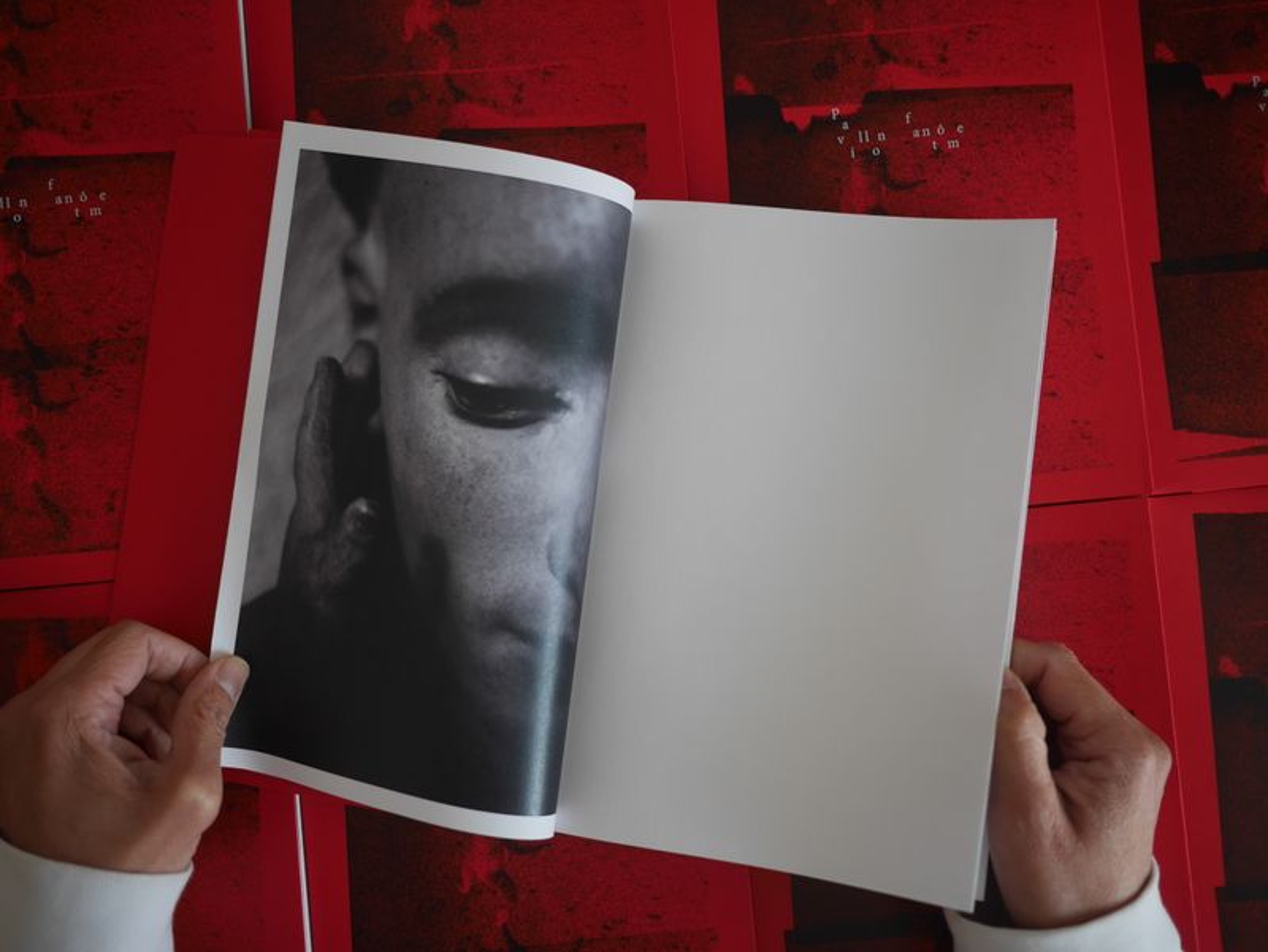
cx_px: 634
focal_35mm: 40
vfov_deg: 36.0
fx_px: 1466
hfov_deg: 46.8
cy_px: 476
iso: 200
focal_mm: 20
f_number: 1.8
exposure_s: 1/125
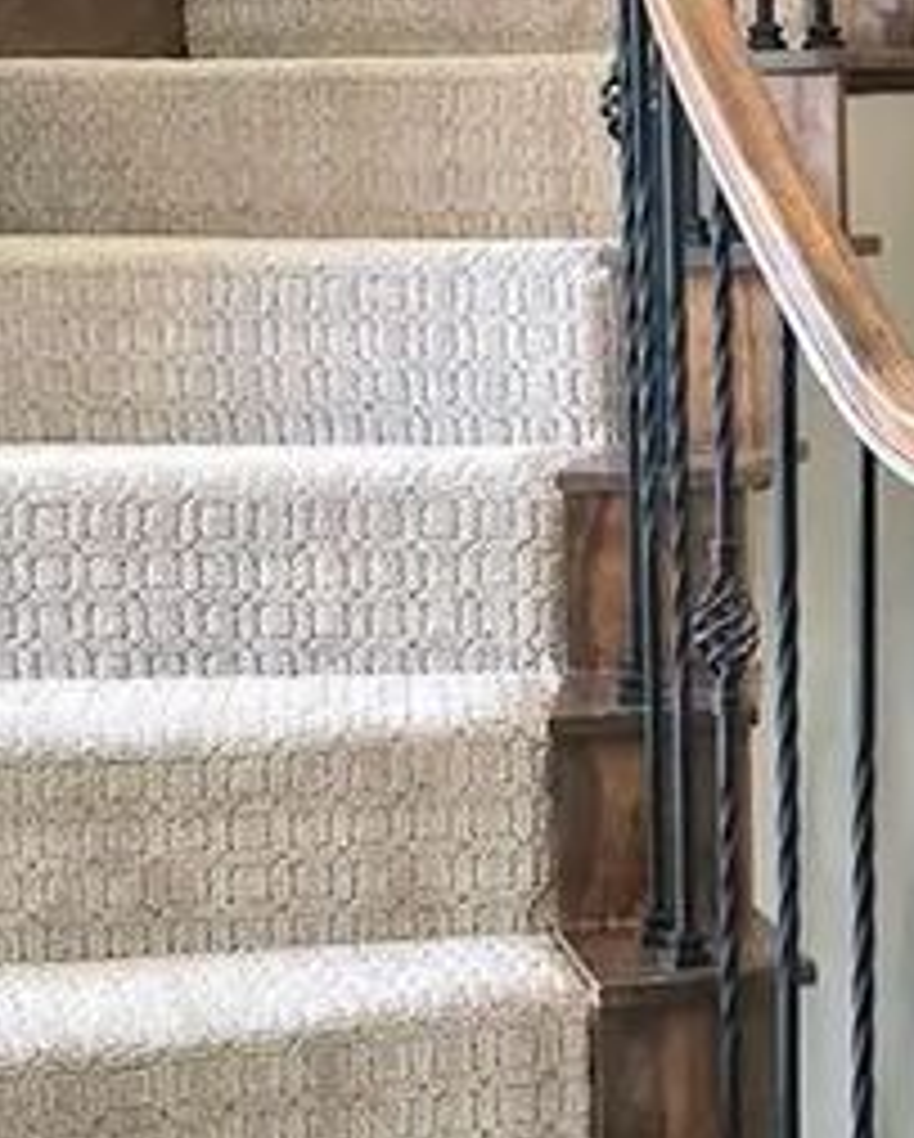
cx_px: 1072
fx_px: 4084
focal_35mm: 121
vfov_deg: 15.8
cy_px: 259
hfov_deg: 12.5
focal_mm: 6.3
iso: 800
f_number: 1.7
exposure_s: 1/60.2
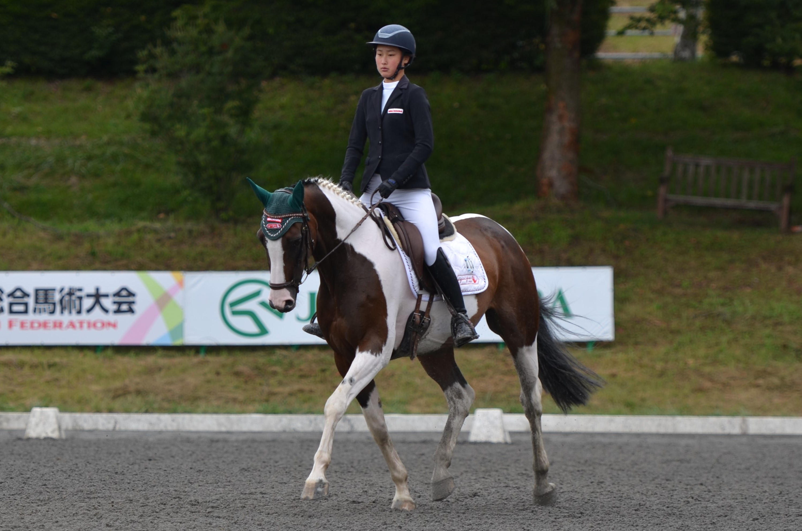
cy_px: 266
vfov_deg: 6.5
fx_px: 4668
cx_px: 401
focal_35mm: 210
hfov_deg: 9.8
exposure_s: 1/800
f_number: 2.8
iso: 110
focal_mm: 140
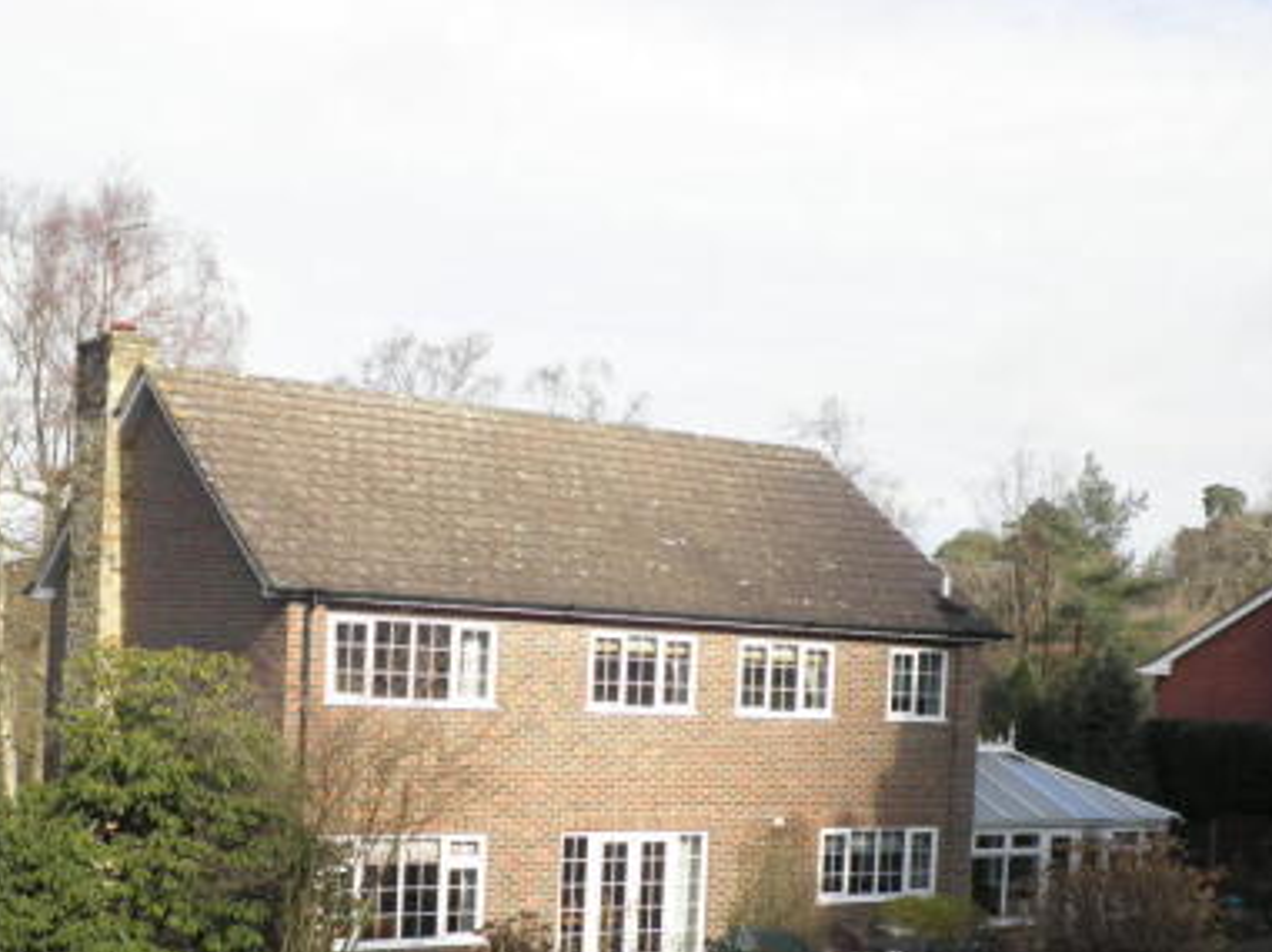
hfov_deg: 38.6
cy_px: 693
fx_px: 1799
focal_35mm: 49
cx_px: 452
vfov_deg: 29.2
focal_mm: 5.9
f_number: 9.4
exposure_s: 1/60
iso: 64
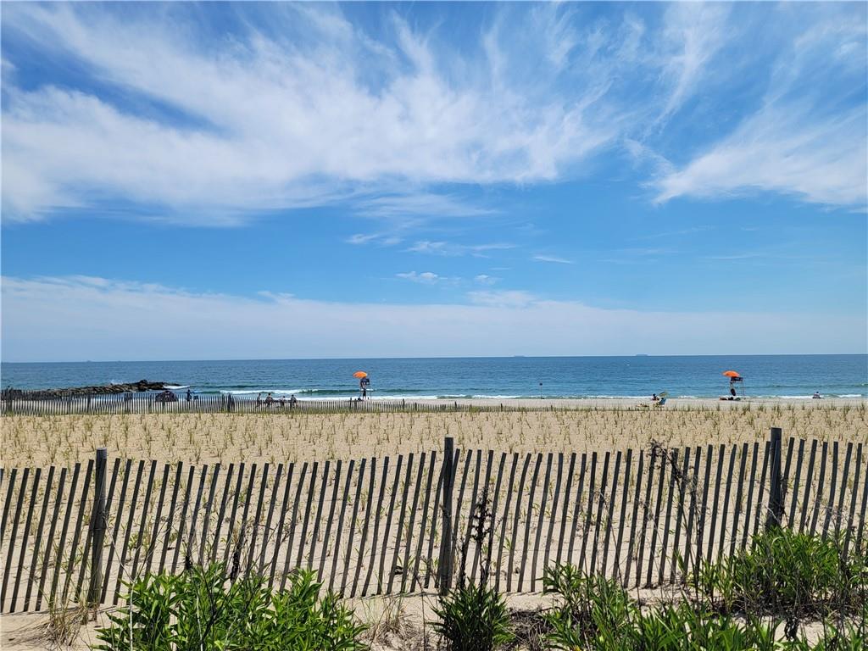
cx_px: 434
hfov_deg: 71.6
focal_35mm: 24
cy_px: 326
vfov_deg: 56.8
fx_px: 602
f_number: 1.8
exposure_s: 1/1775
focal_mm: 6.7
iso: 16
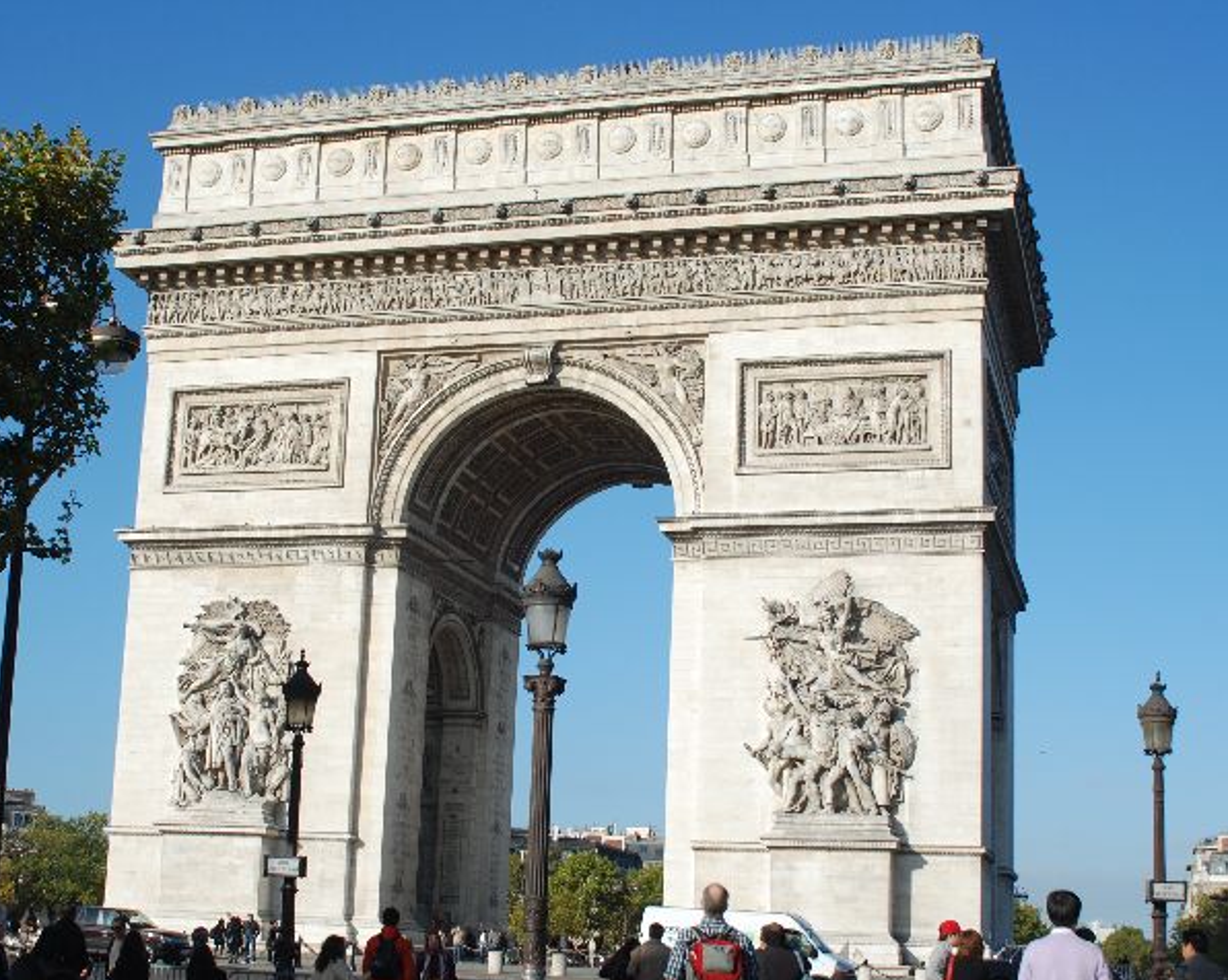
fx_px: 1925
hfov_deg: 35.3
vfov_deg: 28.6
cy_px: 549
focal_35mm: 53
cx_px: 542
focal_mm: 28
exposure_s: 1/250
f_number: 9
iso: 100
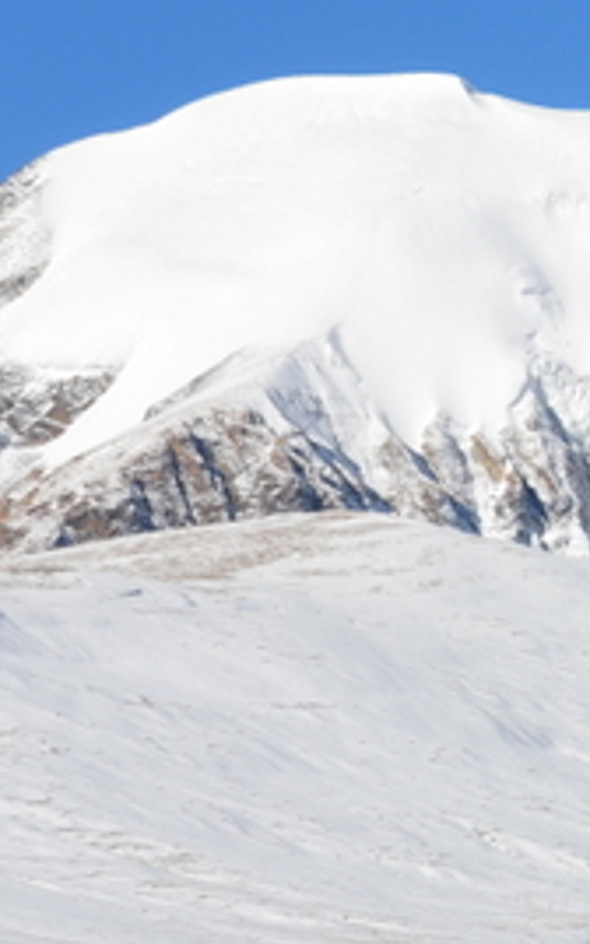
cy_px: 460
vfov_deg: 7.9
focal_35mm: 265
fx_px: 6821
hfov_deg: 4.8
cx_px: 1335
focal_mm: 52
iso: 200
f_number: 11
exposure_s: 1/500
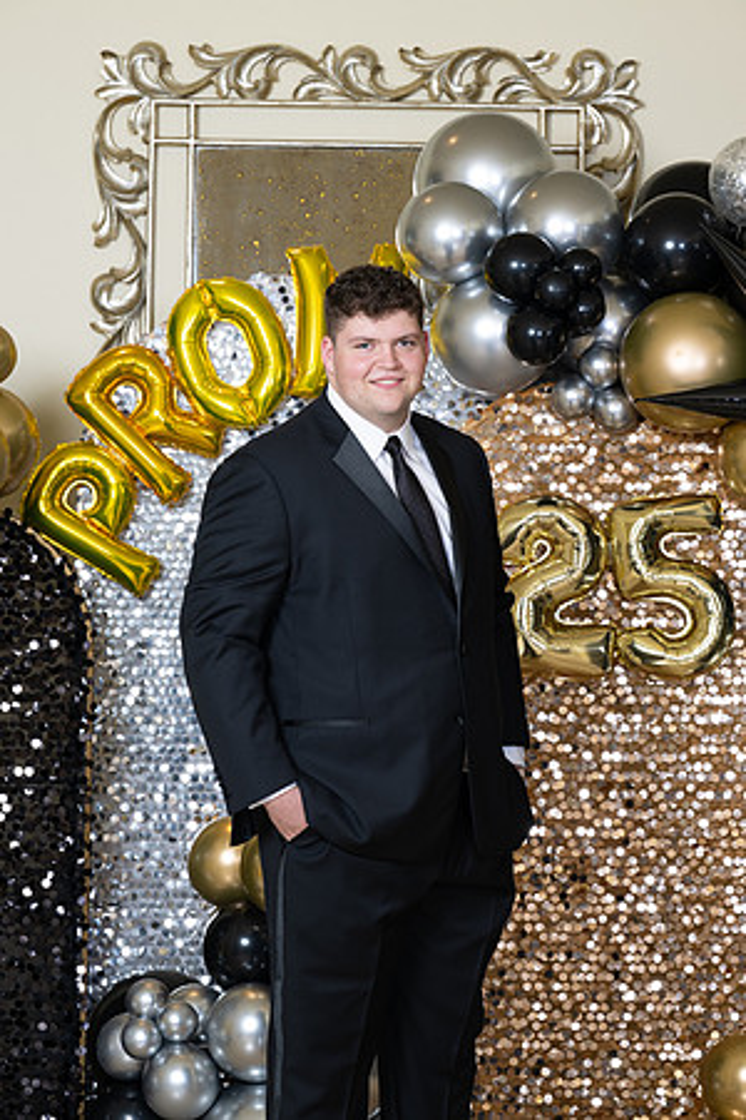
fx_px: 4196
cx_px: 373
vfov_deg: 15.2
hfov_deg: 10.2
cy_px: 560
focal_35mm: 135
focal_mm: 135
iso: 320
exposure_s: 1/100
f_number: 8
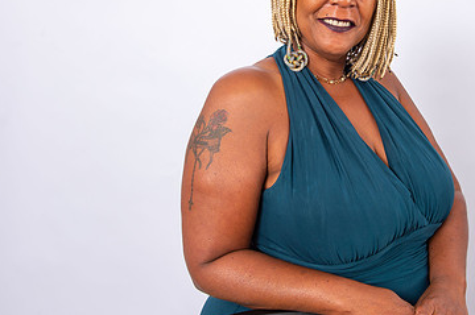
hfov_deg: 39.4
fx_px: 659
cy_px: 78
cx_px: 300
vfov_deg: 26.6
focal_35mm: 50
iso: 160
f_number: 8
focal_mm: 31
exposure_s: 1/200
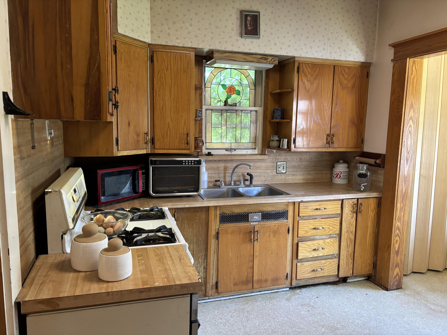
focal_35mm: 26
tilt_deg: -7.6
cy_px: 168
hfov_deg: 67.3
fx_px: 336
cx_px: 224
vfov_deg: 53.1
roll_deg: -1.7
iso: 400
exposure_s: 1/60
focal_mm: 5.96
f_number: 1.6
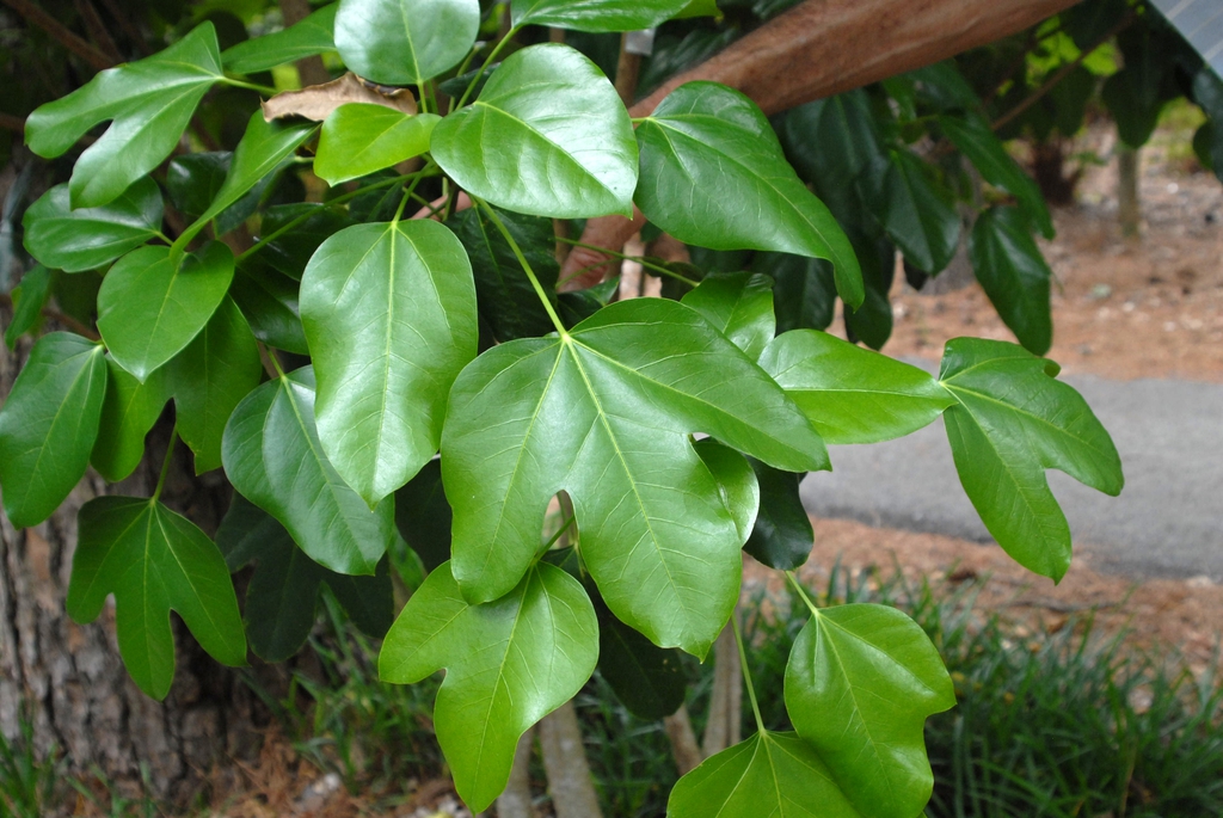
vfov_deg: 32.0
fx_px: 1428
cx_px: 612
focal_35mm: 42
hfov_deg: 46.4
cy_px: 409
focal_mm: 28
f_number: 5.6
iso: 400
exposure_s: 1/125
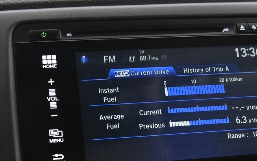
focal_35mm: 81
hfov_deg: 25.5
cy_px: 176
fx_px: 567
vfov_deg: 15.7
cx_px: 129
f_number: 4
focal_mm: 32
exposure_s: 1/13
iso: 1250
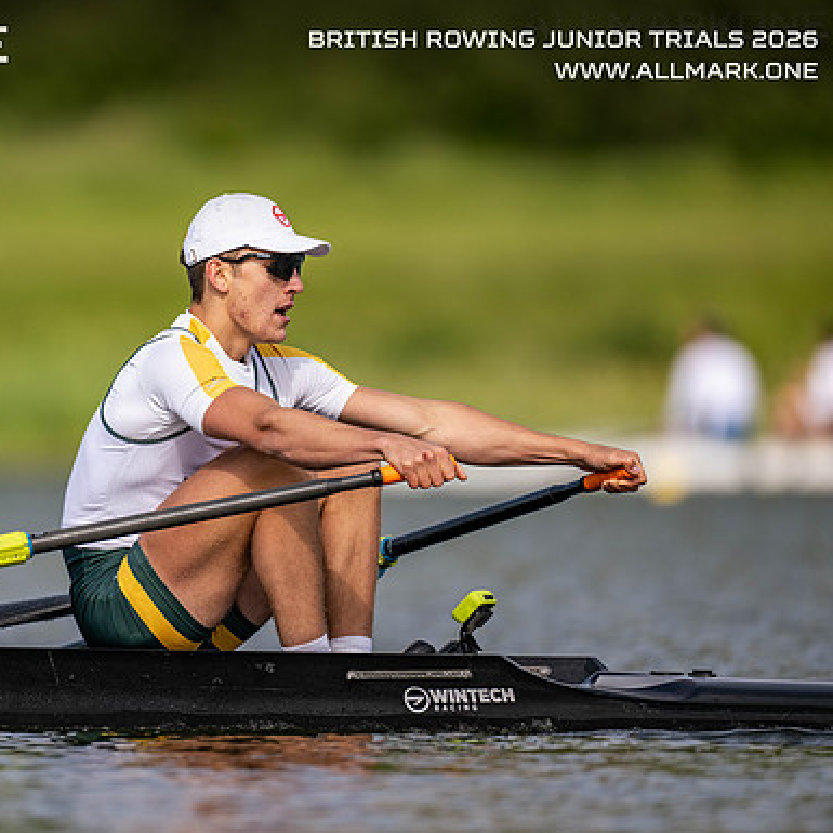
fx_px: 20936
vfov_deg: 2.3
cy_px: 416
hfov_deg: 2.3
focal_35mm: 769
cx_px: 214
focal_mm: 600
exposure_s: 1/2500
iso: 280
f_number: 4
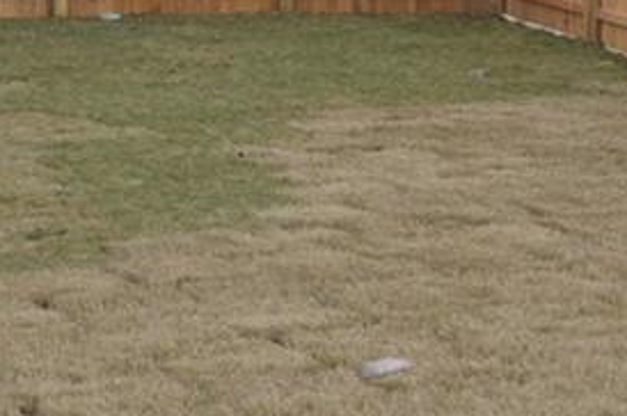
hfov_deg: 19.8
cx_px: 50
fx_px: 1757
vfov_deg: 13.4
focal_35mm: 101
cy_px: 57
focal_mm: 18
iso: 200
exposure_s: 1/125
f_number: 4
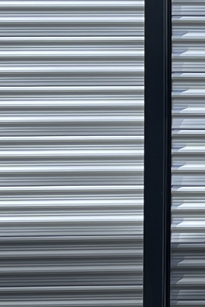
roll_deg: -0.1
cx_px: 494
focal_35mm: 177
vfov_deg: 11.6
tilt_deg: +1.2
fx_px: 1511
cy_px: 141
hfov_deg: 7.3
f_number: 1.6
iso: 32
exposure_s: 1/3559
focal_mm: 5.1
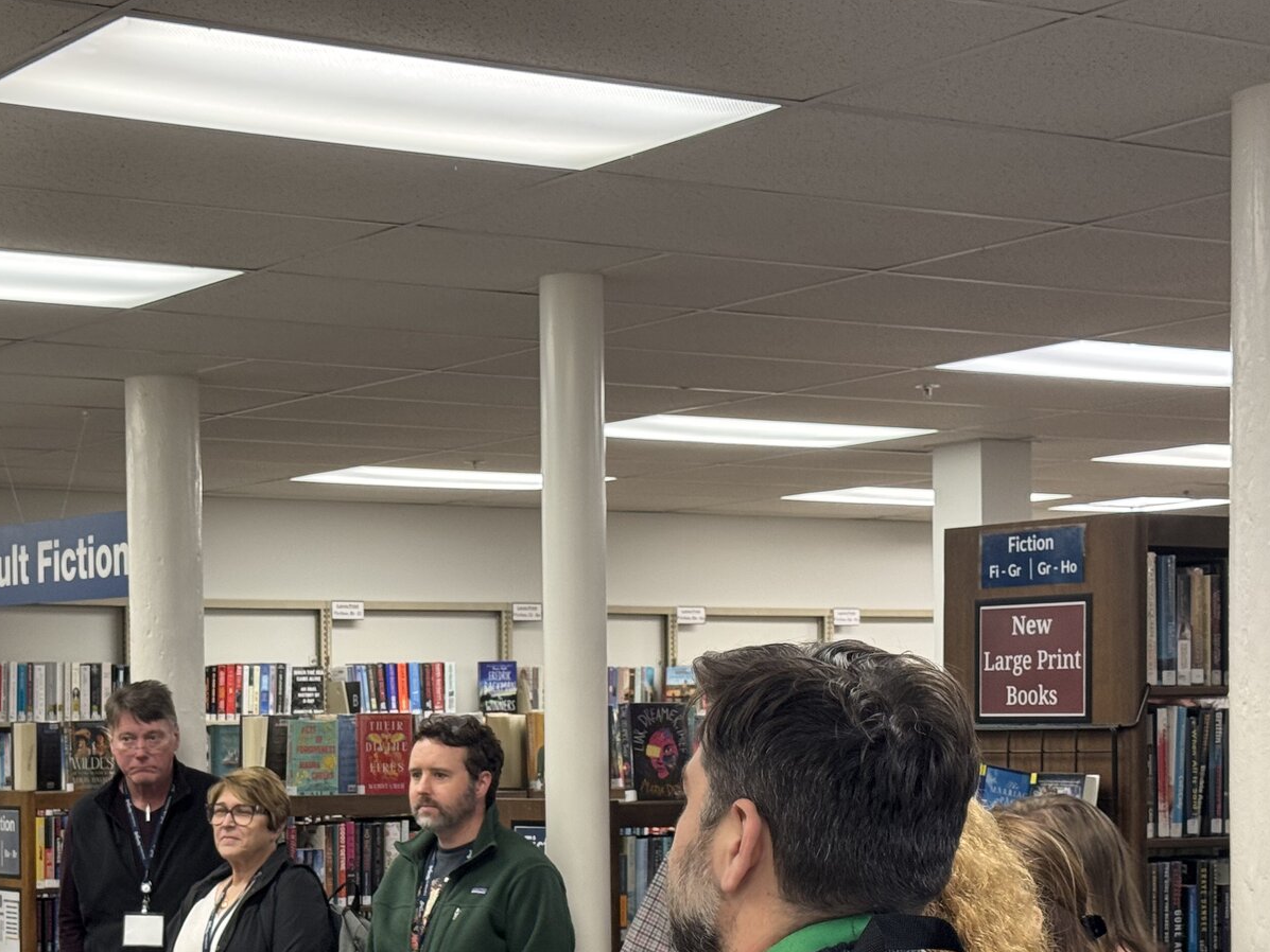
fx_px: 2825
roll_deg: +0.4
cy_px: 748
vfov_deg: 19.0
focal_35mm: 77
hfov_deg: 25.2
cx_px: 432
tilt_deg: -1.5
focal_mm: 6.76
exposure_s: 1/60
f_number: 1.78
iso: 125
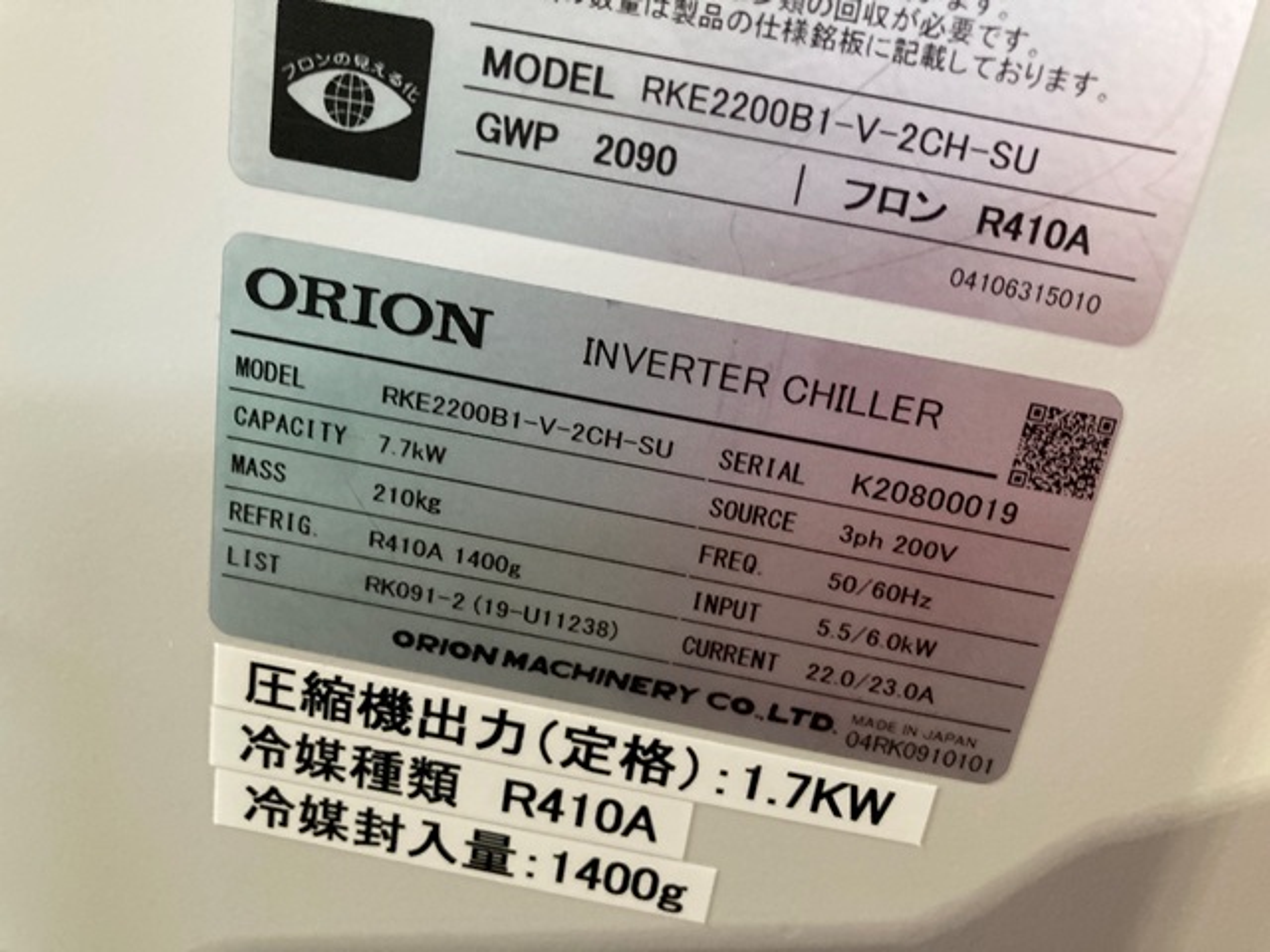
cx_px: 635
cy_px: 476
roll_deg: -11.1
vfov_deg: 49.7
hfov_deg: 63.4
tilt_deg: -20.0
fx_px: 1027
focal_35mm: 28
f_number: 1.8
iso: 250
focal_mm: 3.99
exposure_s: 1/60
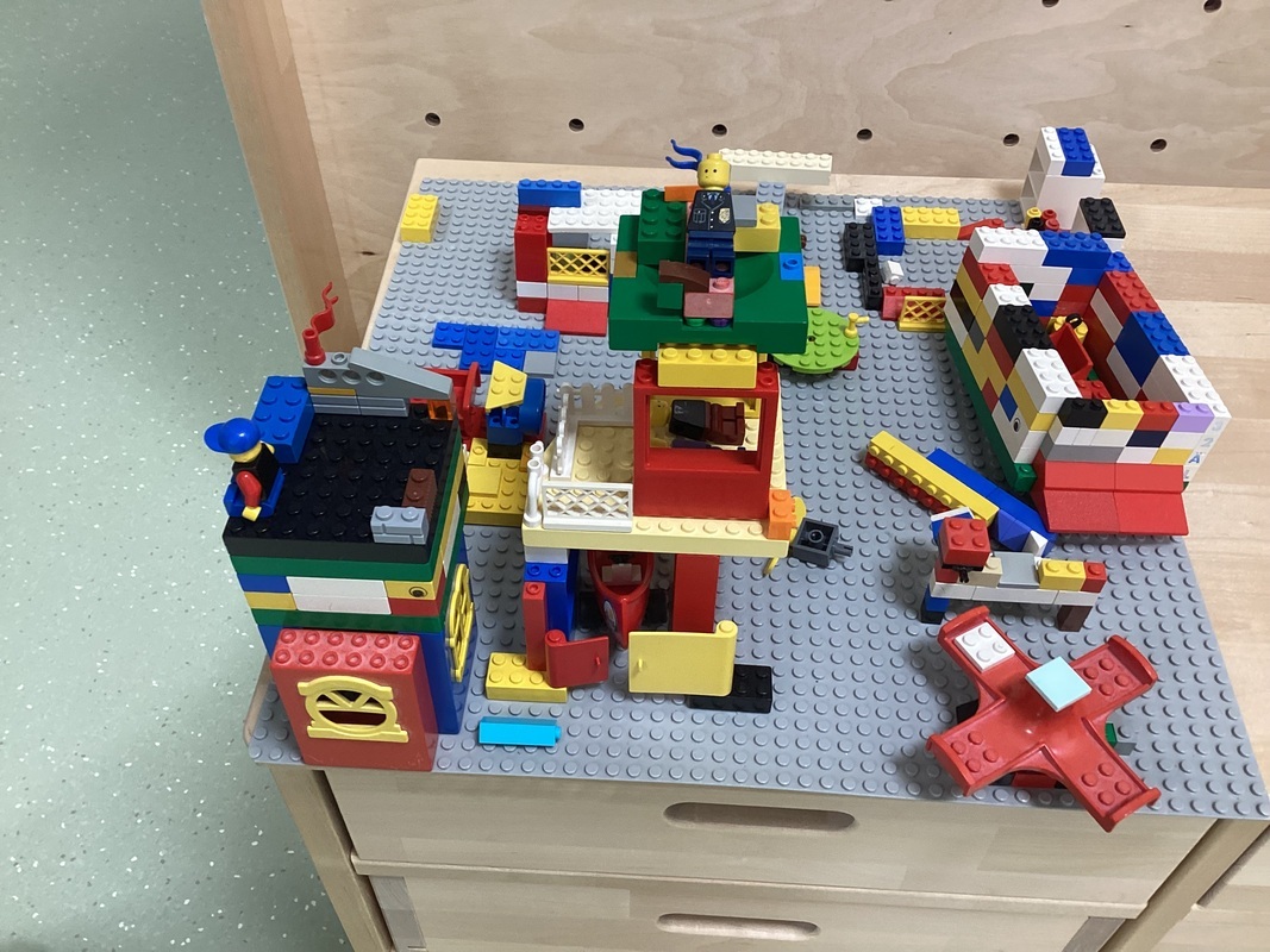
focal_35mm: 31
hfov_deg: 58.4
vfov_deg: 45.4
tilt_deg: -48.4
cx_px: 635
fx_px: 1137
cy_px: 476
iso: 80
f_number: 2.4
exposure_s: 1/50
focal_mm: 3.3
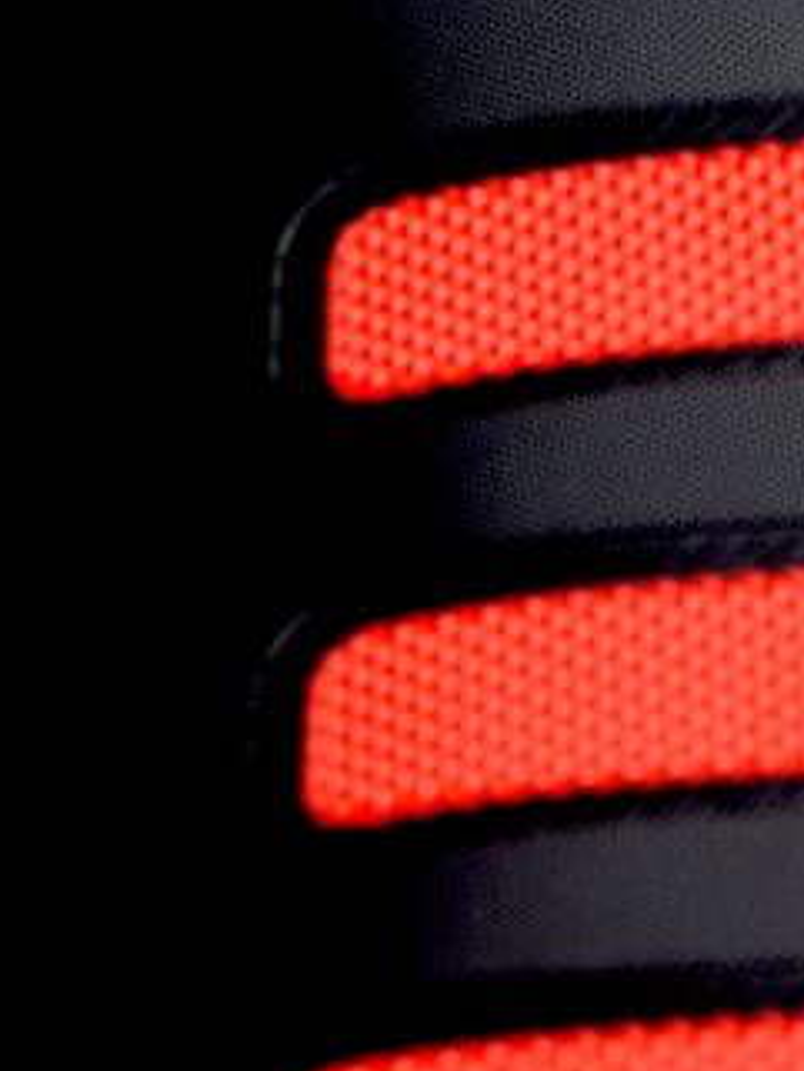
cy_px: -621
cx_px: 1149
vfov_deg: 6.4
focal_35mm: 307
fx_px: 9501
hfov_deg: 4.8
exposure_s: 1/100
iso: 200
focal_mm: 40
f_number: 5
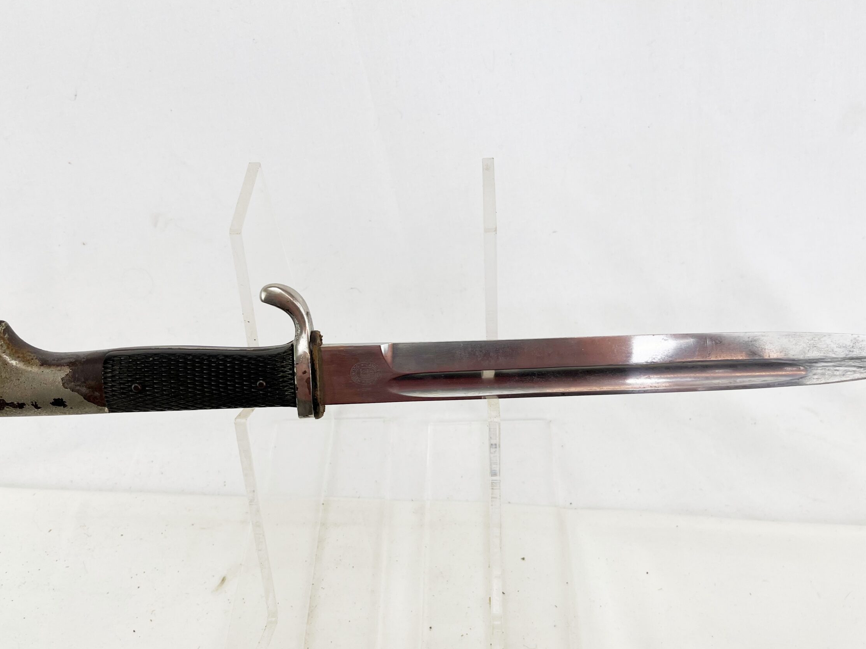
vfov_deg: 46.8
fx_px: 750
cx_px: 468
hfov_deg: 59.9
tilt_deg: -48.1
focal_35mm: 30
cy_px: 338
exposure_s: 1/355
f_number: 1.6
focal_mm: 5.1
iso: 50
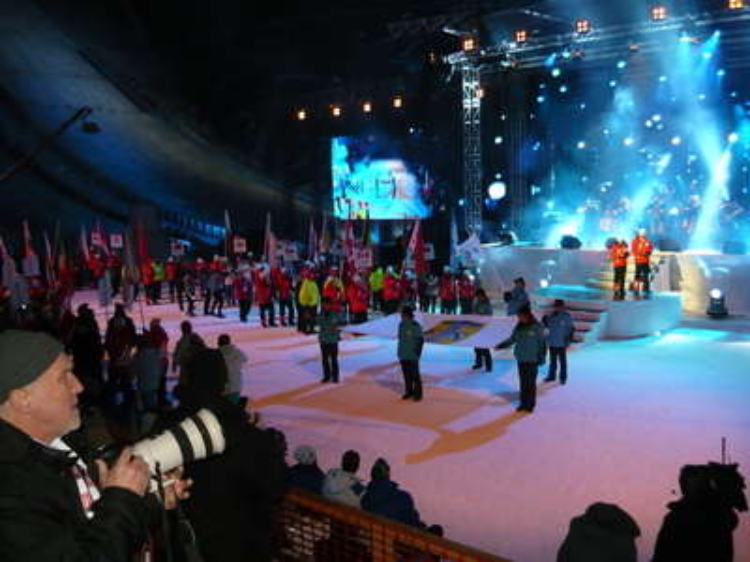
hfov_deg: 55.4
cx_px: 375
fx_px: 715
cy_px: 281
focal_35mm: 33
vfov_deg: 42.9
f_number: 2.8
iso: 200
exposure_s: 1/30
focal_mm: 5.5
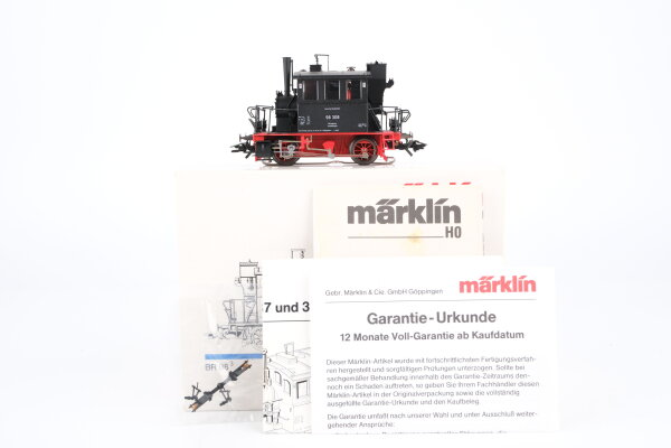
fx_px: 839
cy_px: 224
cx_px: 336
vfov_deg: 29.9
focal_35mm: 45
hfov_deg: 43.6
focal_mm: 30
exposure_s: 1/125
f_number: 8
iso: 400
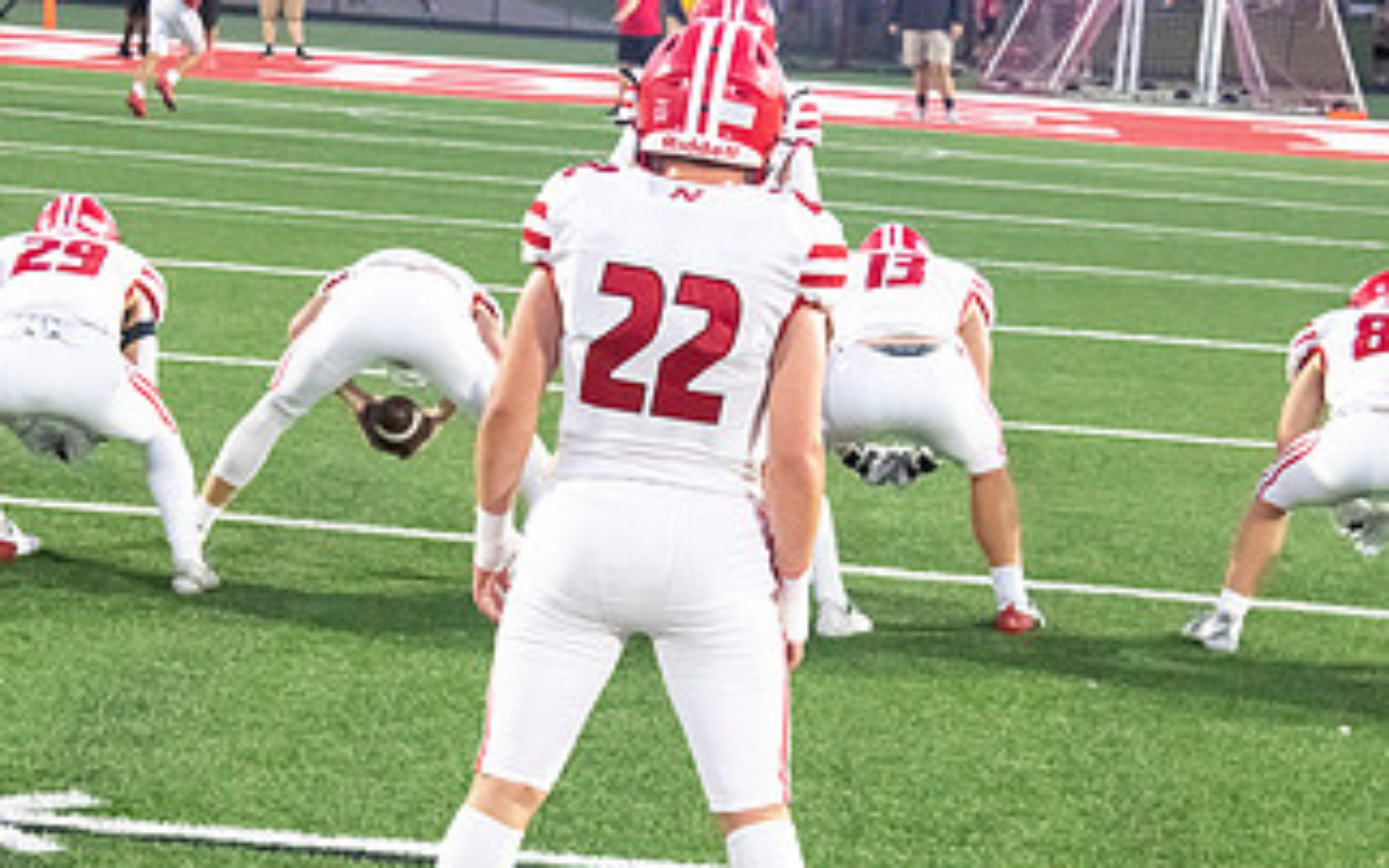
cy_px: 561
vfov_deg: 11.0
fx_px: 4505
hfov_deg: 17.5
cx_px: 636
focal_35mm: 119
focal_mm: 65
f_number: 7.1
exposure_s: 1/250
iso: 10000
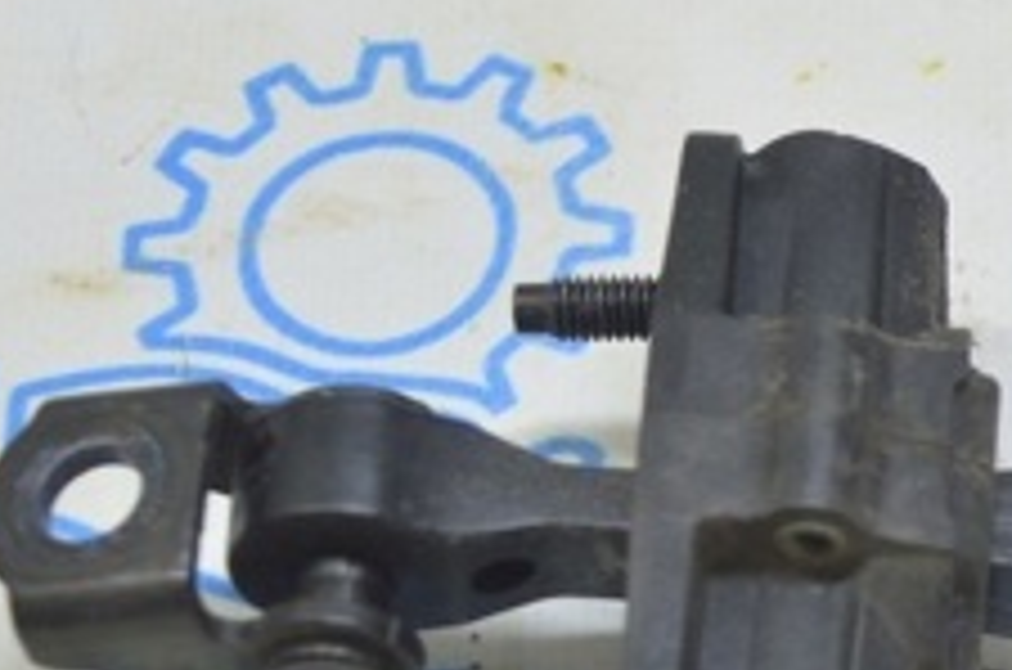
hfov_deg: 10.0
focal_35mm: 205
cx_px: 1097
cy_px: 479
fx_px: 5751
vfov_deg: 6.7
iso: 400
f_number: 5.6
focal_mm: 48
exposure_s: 1/20
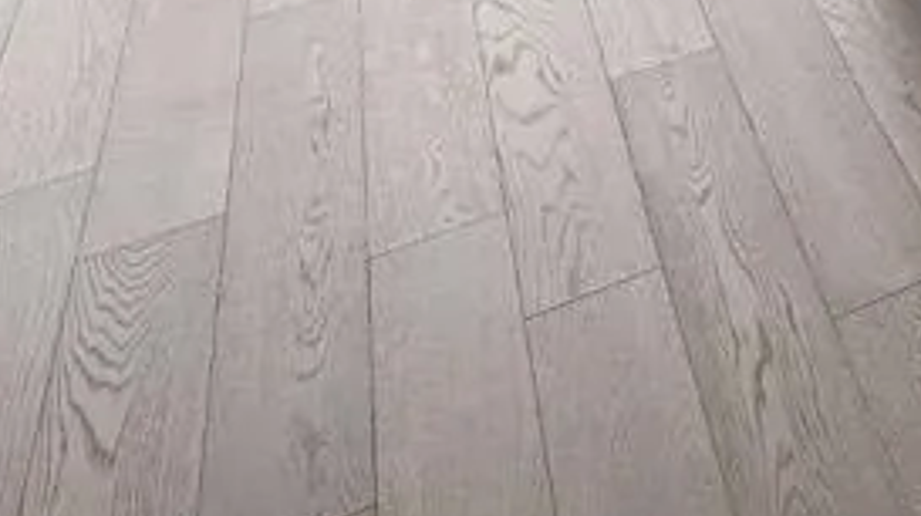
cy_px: -882
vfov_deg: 12.7
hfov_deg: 26.8
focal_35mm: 59
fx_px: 1440
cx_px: 1336
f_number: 8
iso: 400
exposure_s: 1/125
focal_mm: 12
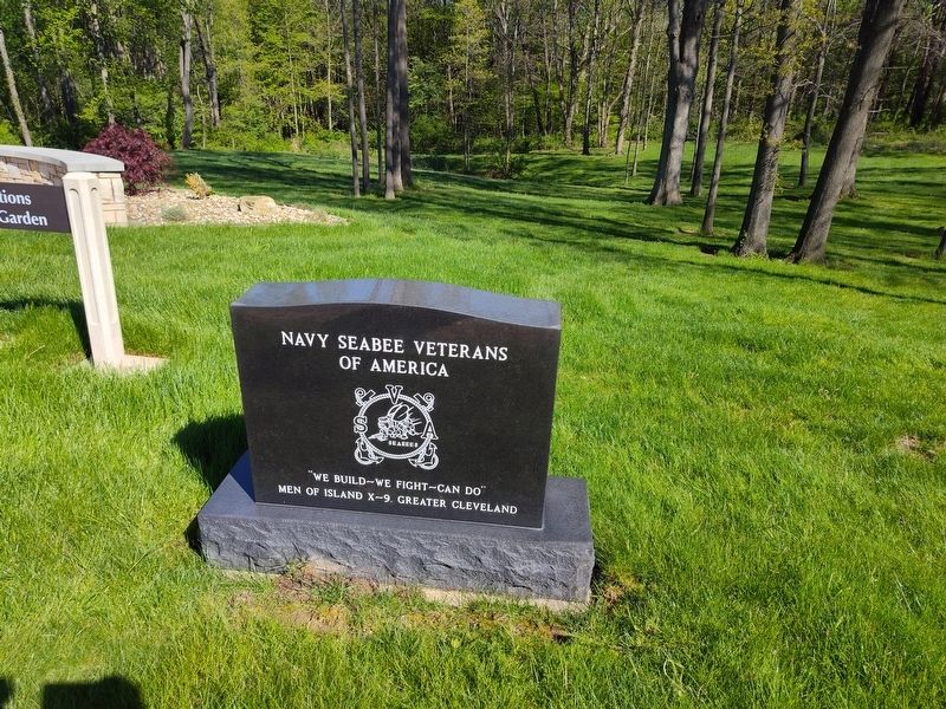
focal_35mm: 23
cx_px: 473
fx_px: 629
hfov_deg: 73.9
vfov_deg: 58.9
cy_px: 354
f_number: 1.8
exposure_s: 1/1400
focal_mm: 5.56
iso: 100
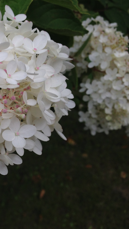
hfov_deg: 23.0
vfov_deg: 41.3
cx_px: 1
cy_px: 112
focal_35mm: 50
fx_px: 304
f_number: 2.4
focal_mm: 4.13
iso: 50
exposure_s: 1/294
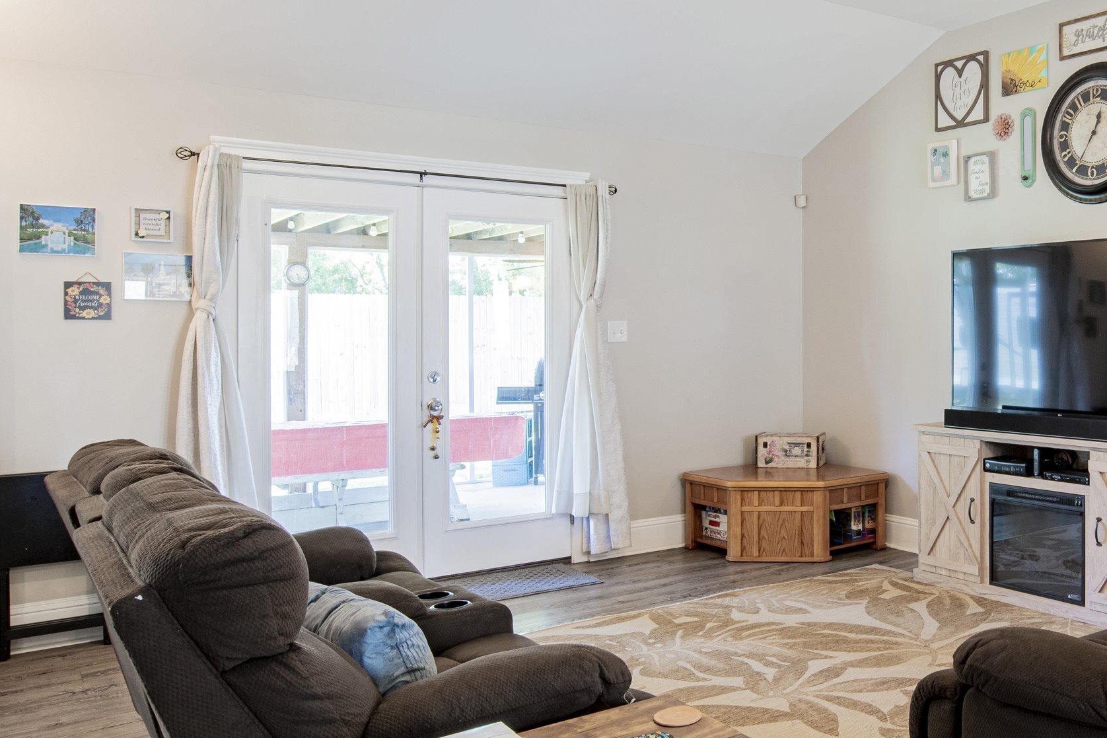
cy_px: 327
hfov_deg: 53.2
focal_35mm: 33
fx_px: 1015
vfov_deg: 39.9
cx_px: 894
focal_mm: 18
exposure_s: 2.5
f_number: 13
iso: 100
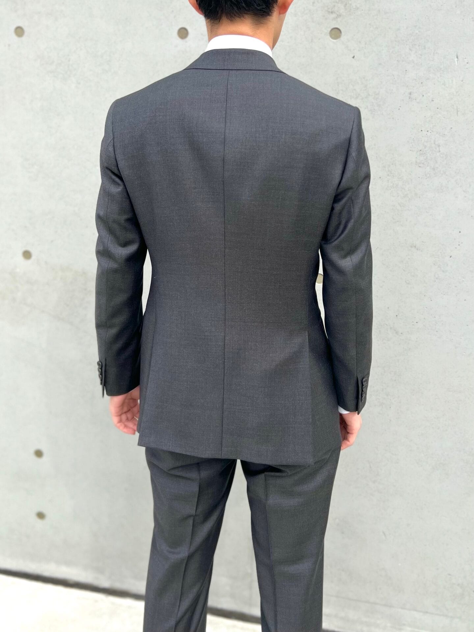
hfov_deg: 53.1
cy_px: 316
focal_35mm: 26
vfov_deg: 67.3
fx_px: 475
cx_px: 237
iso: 50
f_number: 1.5
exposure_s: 1/840
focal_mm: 5.7
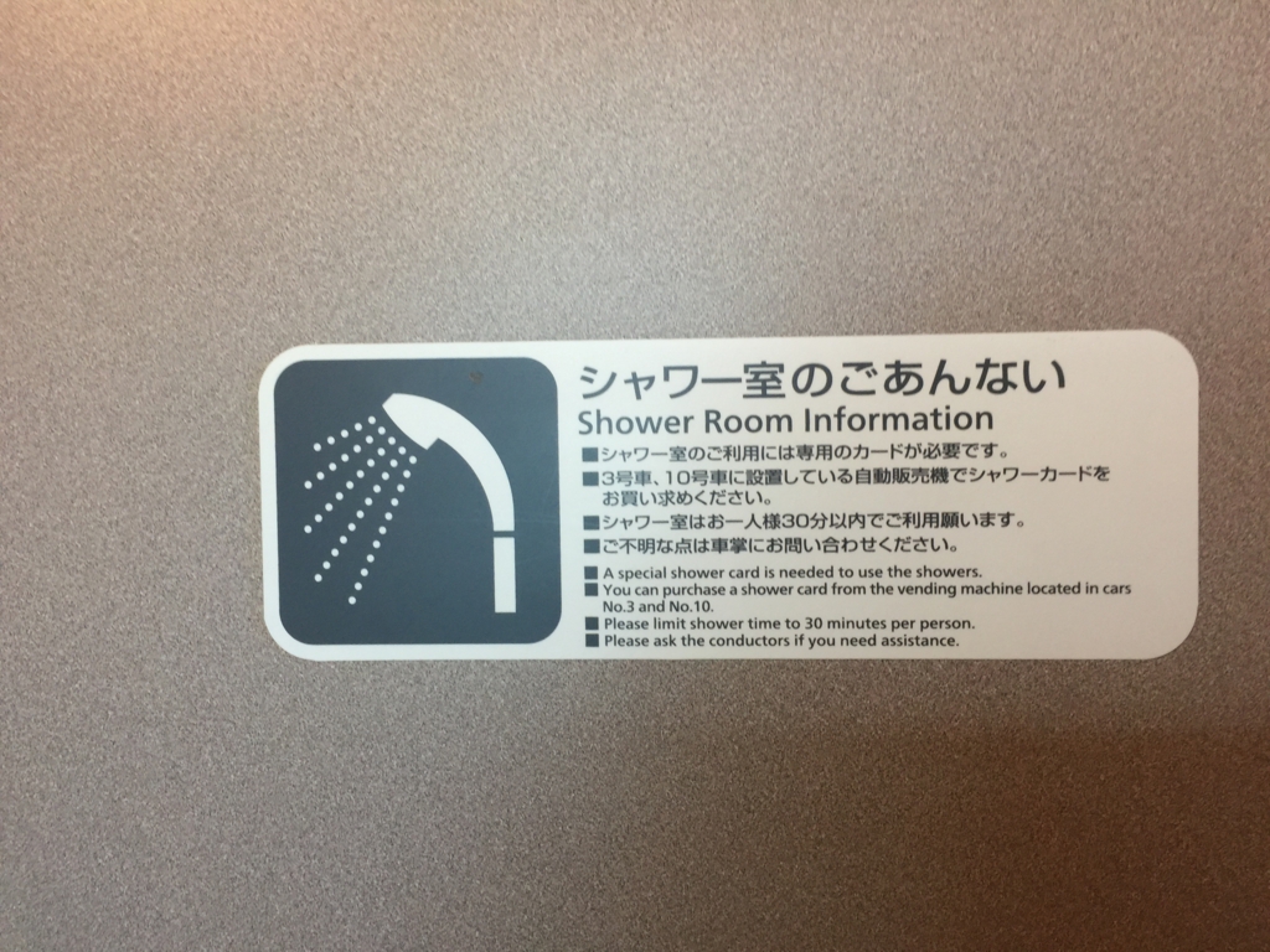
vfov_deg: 48.2
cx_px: 635
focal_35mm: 29
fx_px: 1064
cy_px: 476
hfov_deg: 61.7
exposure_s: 1/15
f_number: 2.2
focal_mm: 4.15
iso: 40
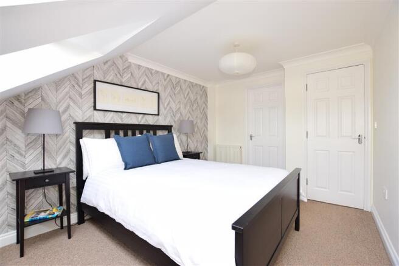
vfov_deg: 77.3
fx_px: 166
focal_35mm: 15
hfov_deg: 100.4
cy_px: 133
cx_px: 200
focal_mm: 10
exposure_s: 1/20
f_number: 5.6
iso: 400
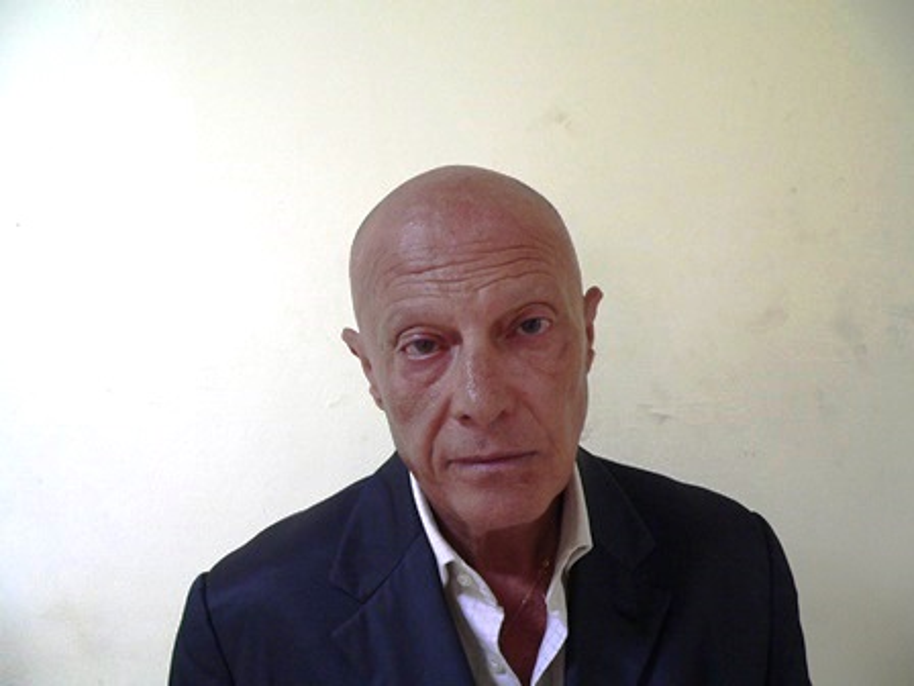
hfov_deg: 51.4
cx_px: 457
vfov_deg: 39.7
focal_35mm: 36
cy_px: 343
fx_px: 951
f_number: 2.8
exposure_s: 1/15
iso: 200
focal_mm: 6
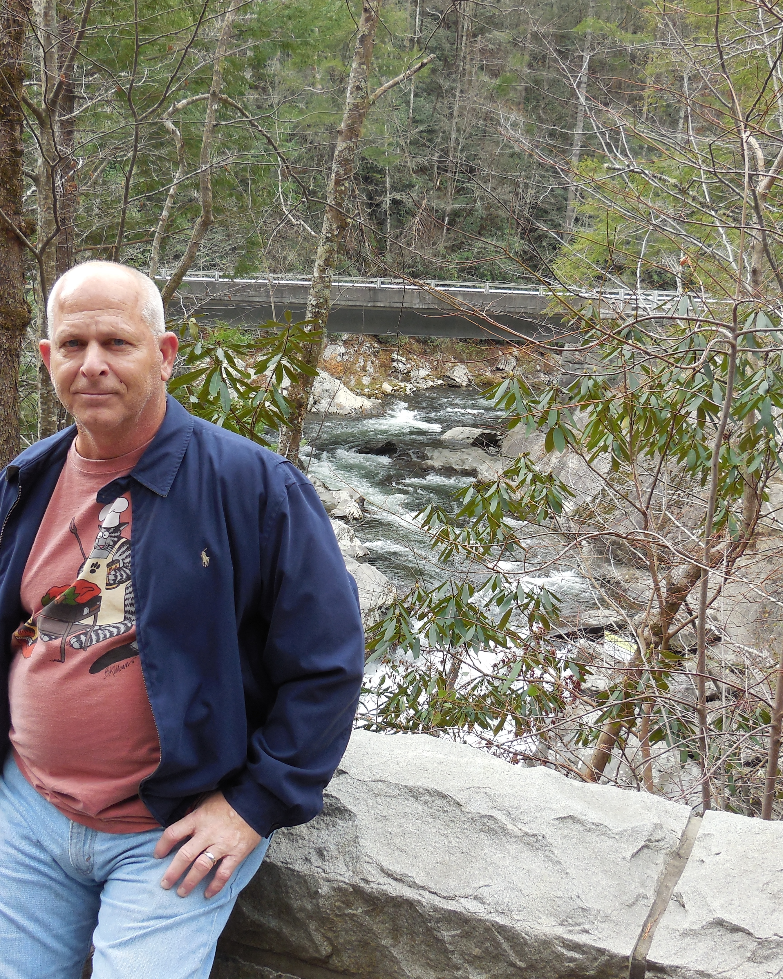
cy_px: 491
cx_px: 387
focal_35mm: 40
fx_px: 1159
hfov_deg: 37.3
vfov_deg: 45.8
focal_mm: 5.3
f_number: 3.2
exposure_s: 1/125
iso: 125
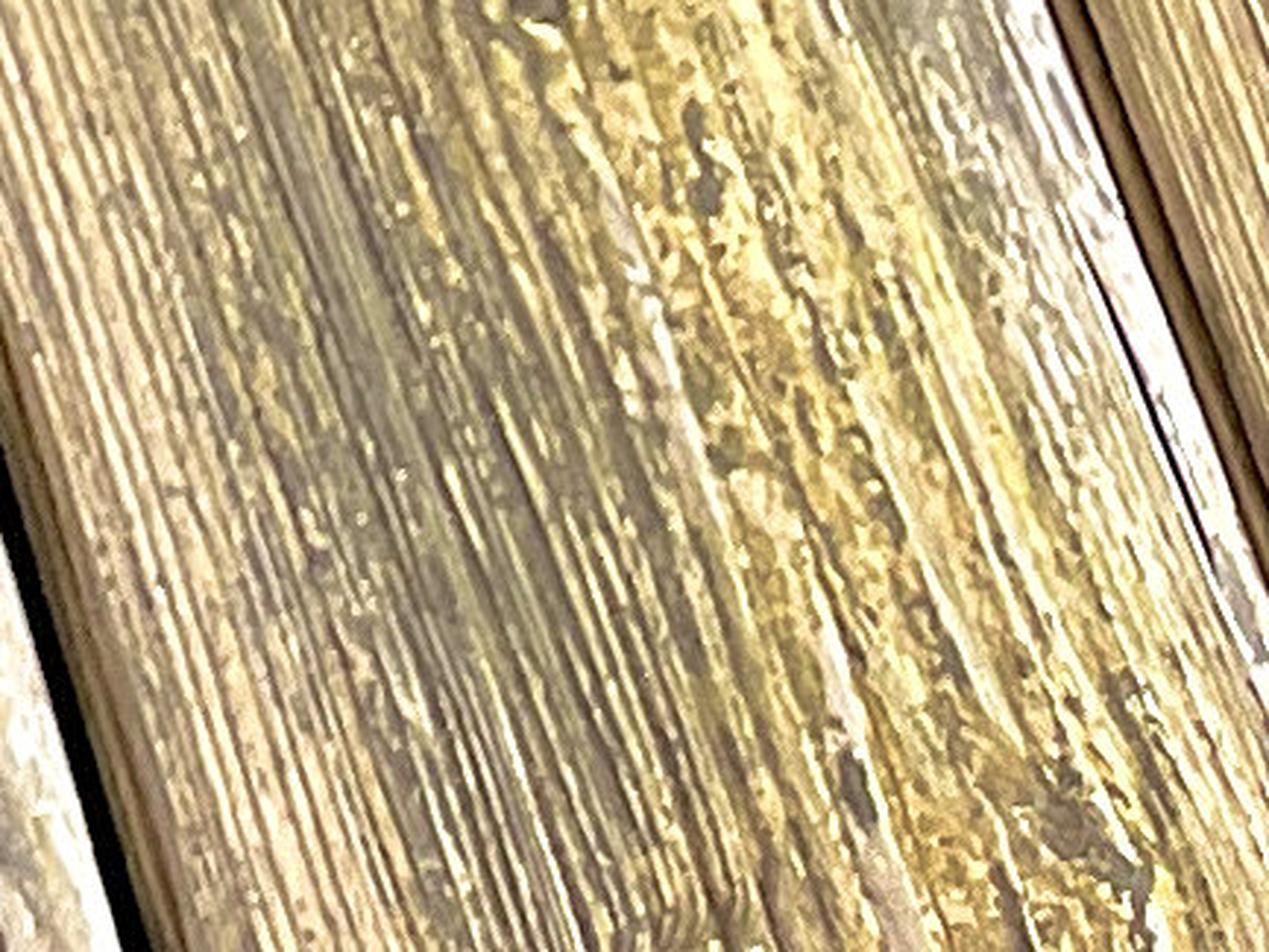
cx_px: -2840
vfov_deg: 4.7
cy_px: -4482
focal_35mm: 242
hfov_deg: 7.1
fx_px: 8874
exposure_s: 1/121
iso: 40
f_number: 1.6
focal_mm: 5.1
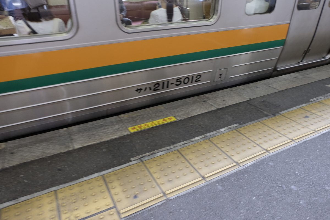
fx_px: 229
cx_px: 165
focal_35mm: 25
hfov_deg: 71.5
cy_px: 110
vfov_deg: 51.3
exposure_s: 1/60
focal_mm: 16.7
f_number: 5.6
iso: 800
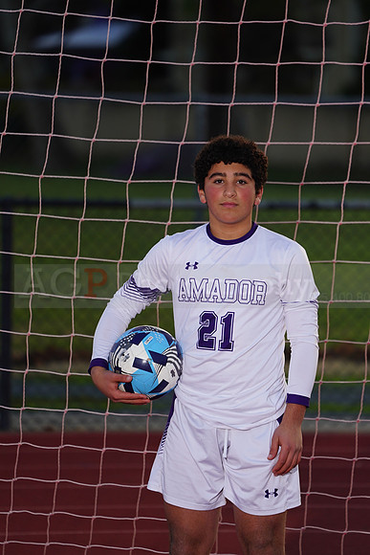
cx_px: 185
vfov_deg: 6.4
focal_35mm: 321
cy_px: 278
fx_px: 4945
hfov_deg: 4.3
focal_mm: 321
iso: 320
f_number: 5.6
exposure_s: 1/250
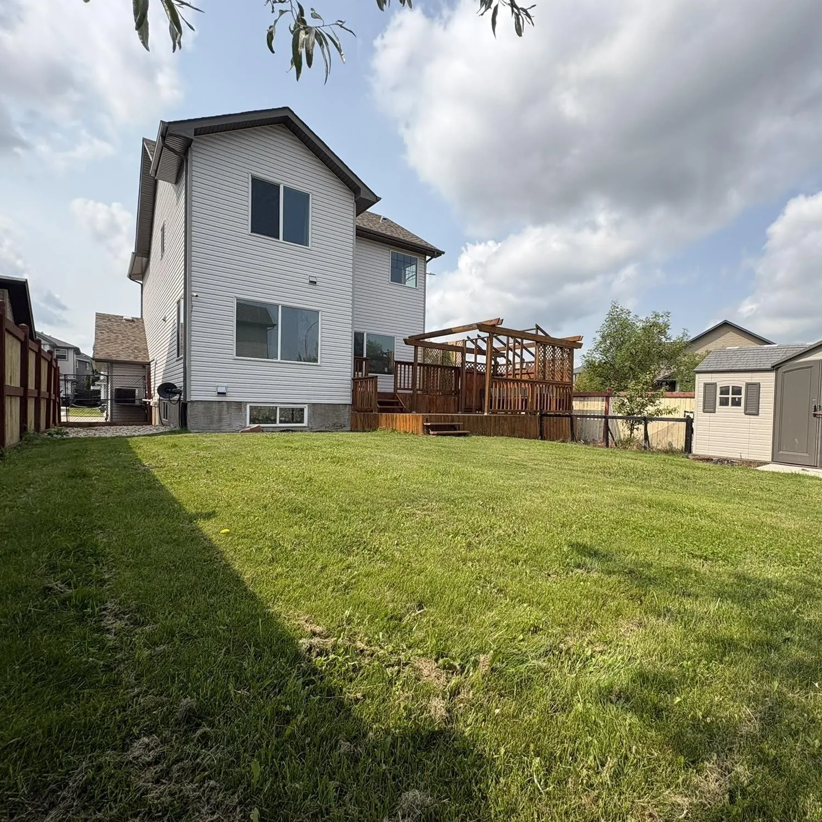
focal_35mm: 17
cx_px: 493
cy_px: 418
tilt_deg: -0.8
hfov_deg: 83.0
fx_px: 457
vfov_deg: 84.0
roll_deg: -0.6
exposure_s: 1/1832
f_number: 2.2
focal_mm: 2.22
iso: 50
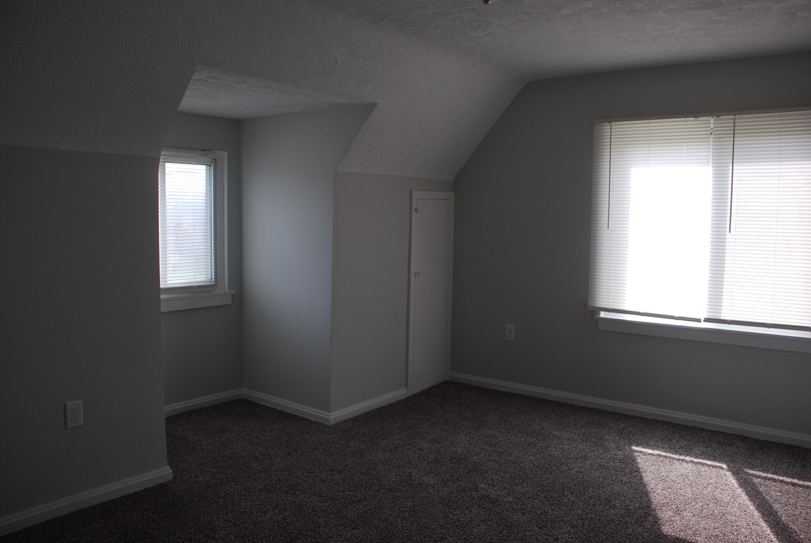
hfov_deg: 67.3
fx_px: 609
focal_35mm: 27
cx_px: 406
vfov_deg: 48.0
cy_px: 272
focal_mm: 18
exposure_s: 1/100
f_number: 5
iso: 200
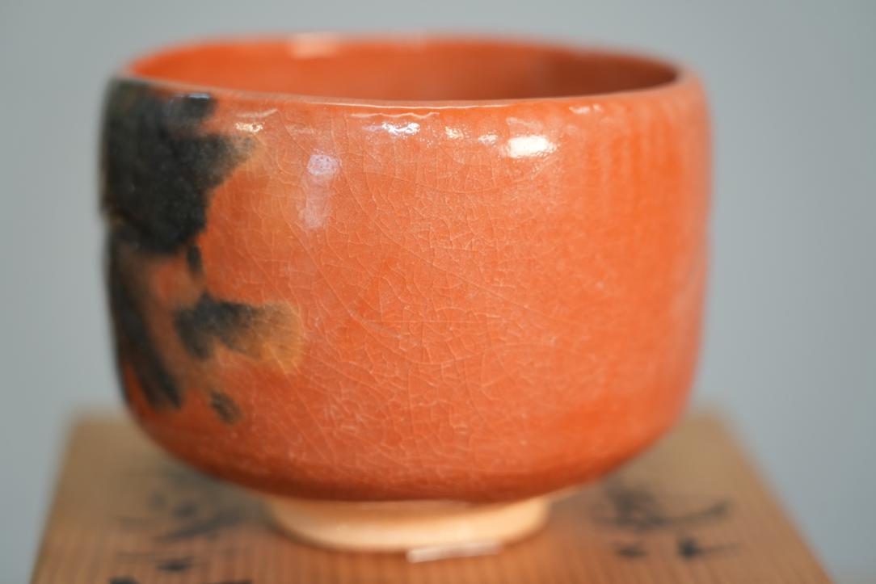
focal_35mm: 105
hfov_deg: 19.5
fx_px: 2555
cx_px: 438
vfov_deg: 13.0
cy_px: 292
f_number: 4
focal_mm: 105
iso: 1000
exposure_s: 1/125
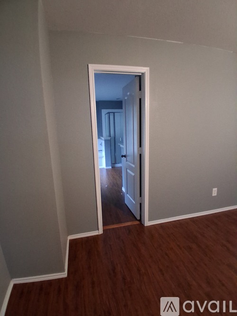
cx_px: 118
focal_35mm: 17
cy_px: 158
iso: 800
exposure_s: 1/13
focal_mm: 1.4
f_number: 2.2
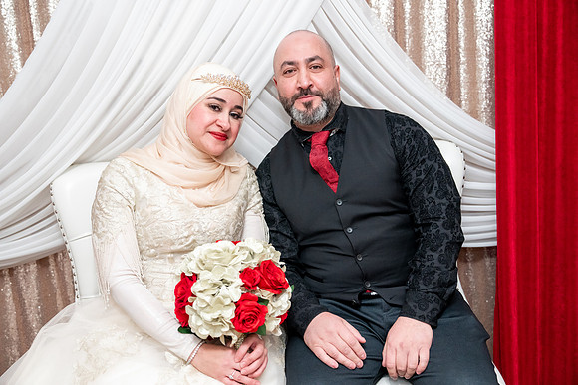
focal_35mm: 38
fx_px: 610
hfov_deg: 50.7
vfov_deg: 35.1
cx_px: 289
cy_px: 192
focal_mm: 38
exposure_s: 1/160
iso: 3200
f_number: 2.8
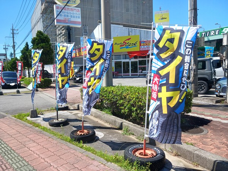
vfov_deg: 51.4
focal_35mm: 27
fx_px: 178
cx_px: 114
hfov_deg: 65.3
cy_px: 86
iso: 20
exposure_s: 1/231
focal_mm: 4
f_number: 1.8
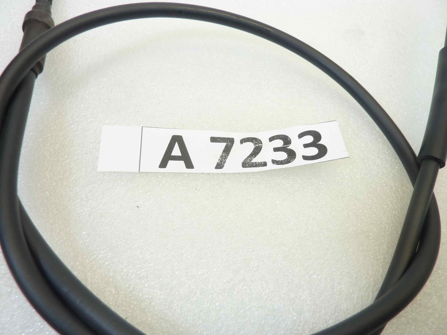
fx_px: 323
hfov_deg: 69.4
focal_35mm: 25
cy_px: 168
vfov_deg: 54.9
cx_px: 224
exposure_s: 1/25
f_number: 3.3
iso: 80
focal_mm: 4.1
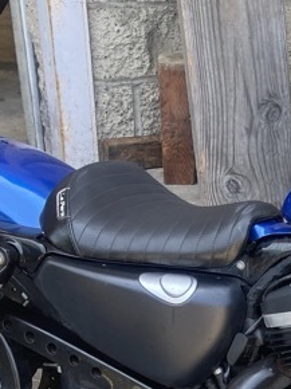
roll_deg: -7.6
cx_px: 485
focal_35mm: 99
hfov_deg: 13.7
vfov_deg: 18.8
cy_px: 457
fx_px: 1111
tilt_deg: -35.1
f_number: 1.8
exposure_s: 1/121
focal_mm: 3.99
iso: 40
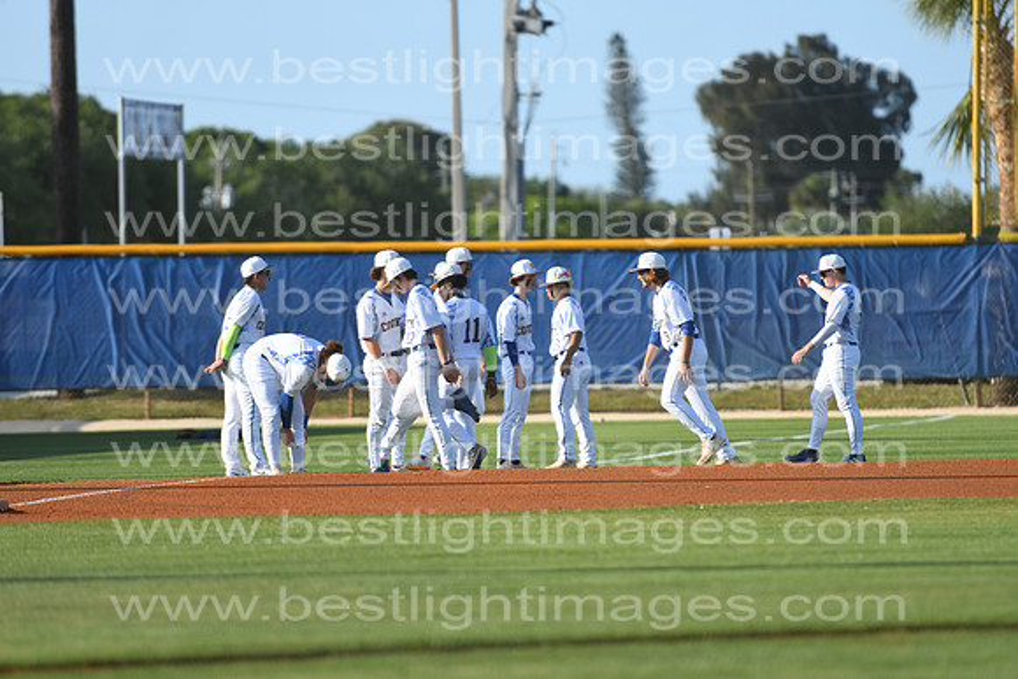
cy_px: 340
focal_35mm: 300
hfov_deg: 6.9
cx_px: 509
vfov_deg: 4.6
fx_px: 8485
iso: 100
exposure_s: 1/1250
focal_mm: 200
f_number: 2.8
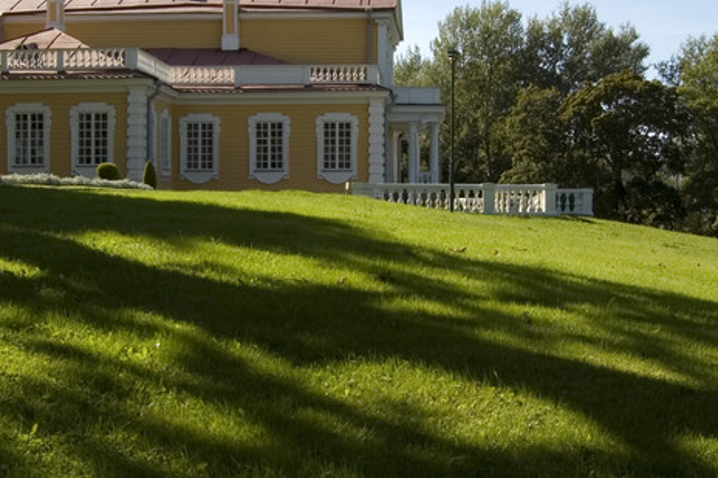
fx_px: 1276
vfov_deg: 21.2
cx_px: 306
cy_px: 186
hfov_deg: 31.4
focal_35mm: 64
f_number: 11
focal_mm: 22
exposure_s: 1/200
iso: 200
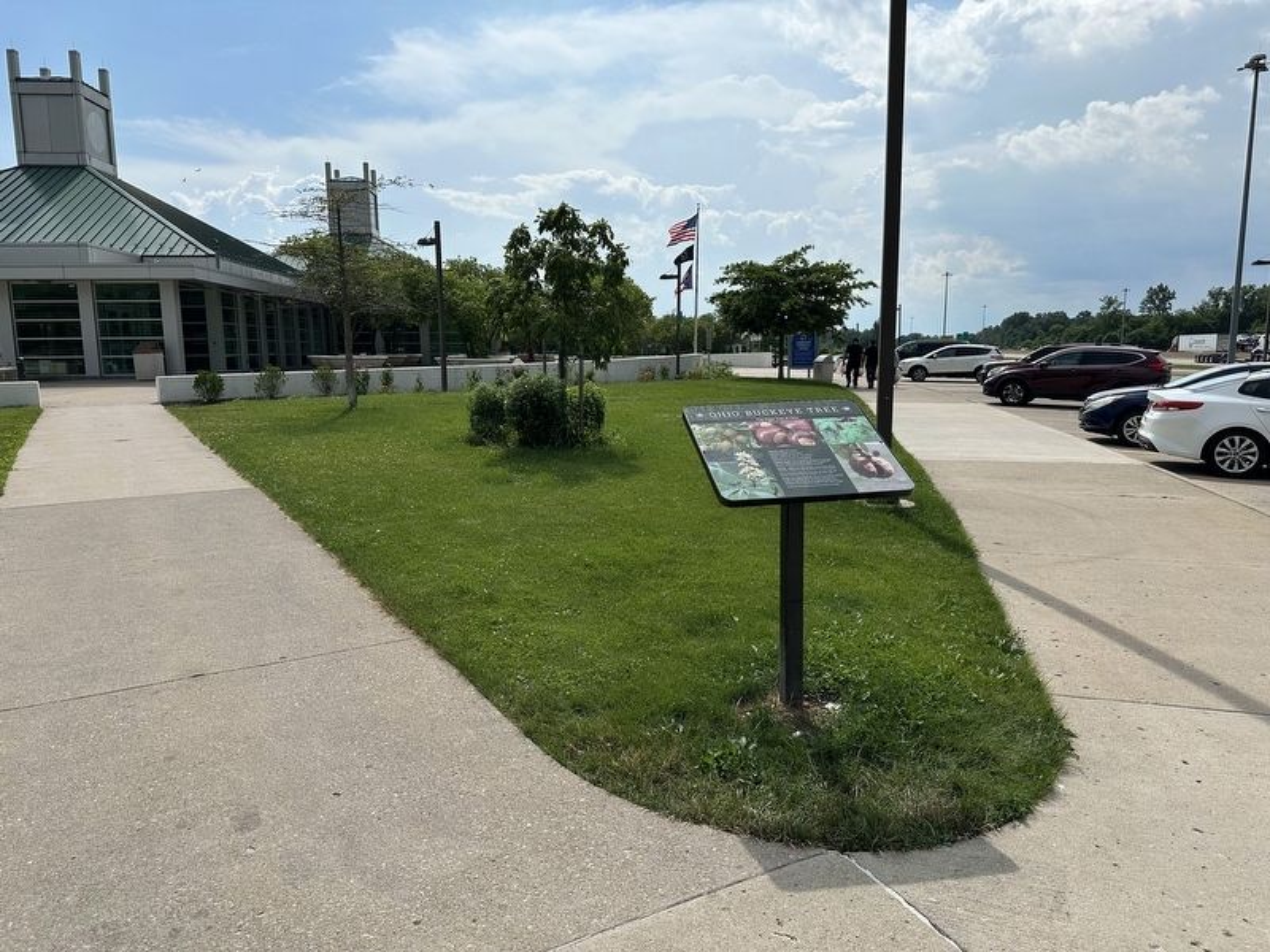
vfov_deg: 56.8
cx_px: 635
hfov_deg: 71.6
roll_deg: -0.3
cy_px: 476
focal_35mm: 24
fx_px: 881
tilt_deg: -8.8
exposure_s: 1/8929
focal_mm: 6.86
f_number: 1.78
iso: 80
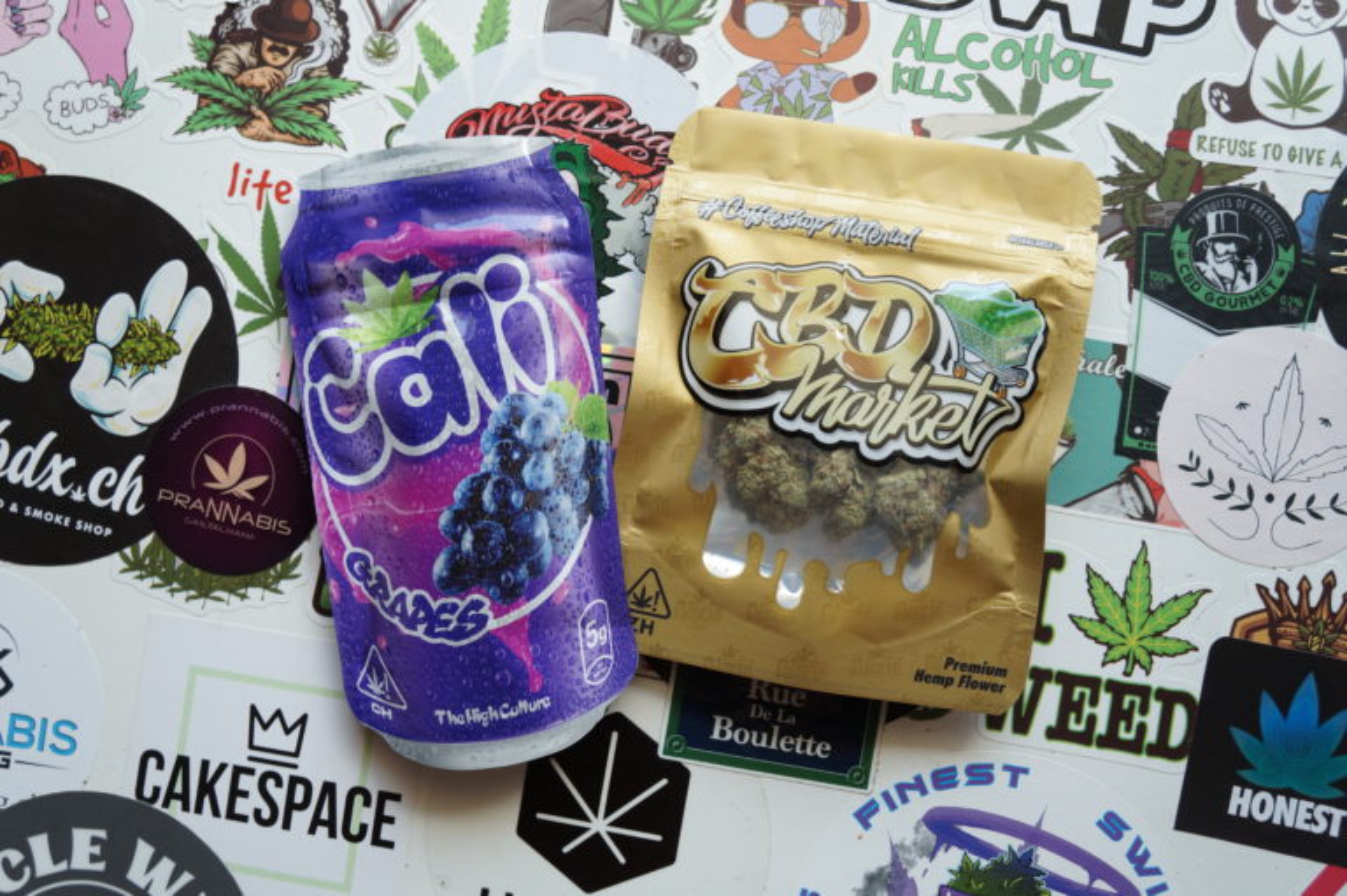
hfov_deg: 59.5
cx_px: 674
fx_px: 1178
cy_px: 448
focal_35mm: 32
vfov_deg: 41.7
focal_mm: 21
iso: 100
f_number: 5.6
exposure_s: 1/30
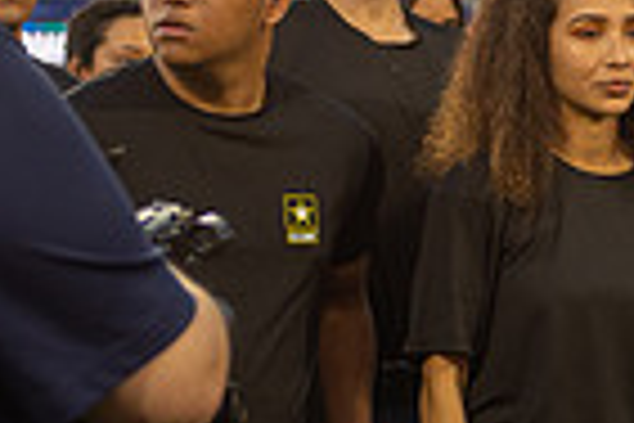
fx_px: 3610
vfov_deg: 6.7
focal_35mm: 205
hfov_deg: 9.8
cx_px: 832
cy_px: 286
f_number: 2.8
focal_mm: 50
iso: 400
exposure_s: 1/500
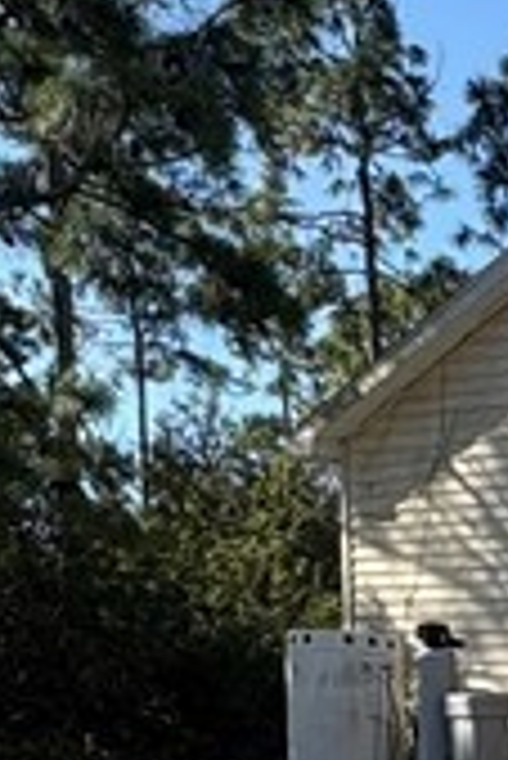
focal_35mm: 88
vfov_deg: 21.3
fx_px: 1859
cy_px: 940
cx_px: 1007
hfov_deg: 13.4
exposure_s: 1/1420
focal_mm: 2.22
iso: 50
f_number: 2.2
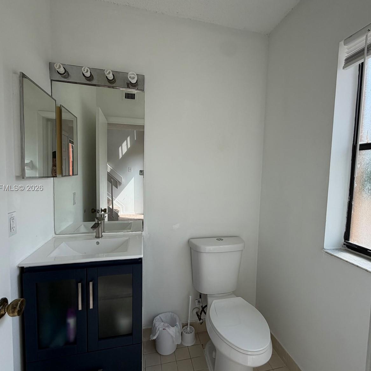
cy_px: 189
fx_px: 206
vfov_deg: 84.0
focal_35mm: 17
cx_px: 199
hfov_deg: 83.8
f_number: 2.2
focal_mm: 2.22
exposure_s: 1/502
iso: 50
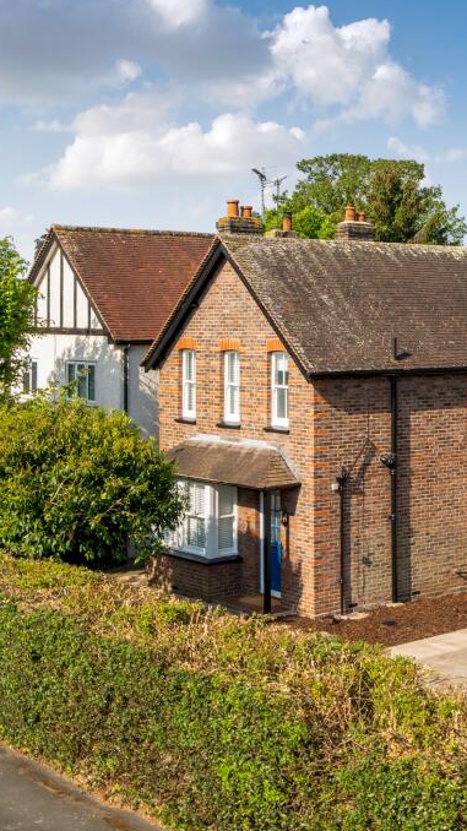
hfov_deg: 20.5
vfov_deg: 36.6
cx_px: 454
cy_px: 415
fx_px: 1256
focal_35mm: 57
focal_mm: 24
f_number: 8
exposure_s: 1/400
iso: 400
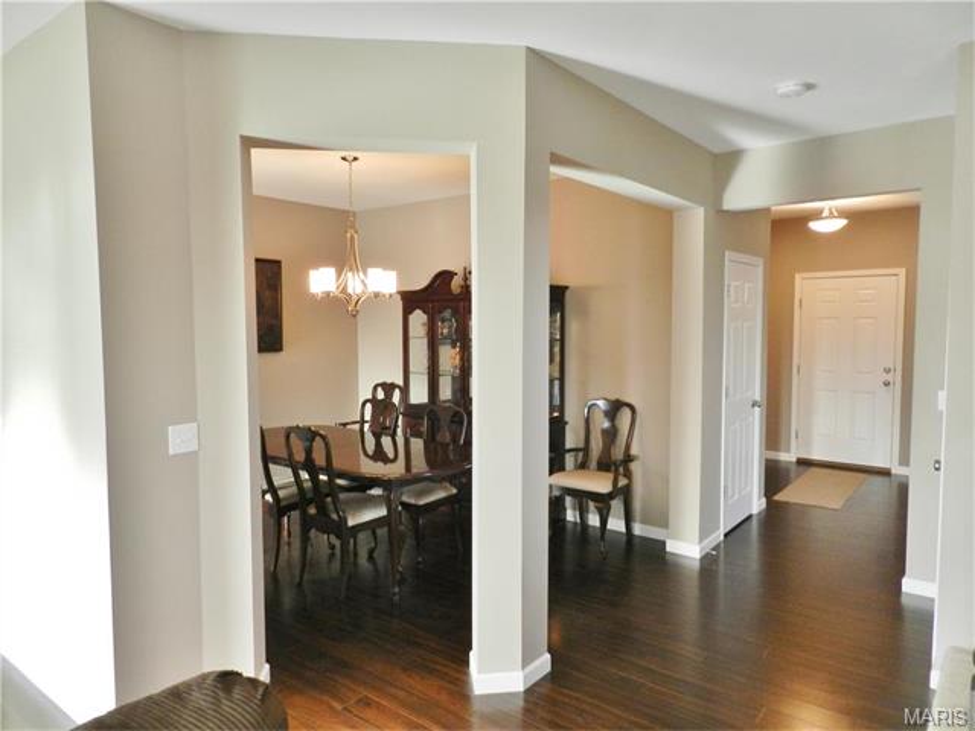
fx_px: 648
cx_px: 488
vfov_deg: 58.9
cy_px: 366
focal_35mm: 23
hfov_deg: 73.9
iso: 280
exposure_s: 1/30
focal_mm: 4
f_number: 3.4
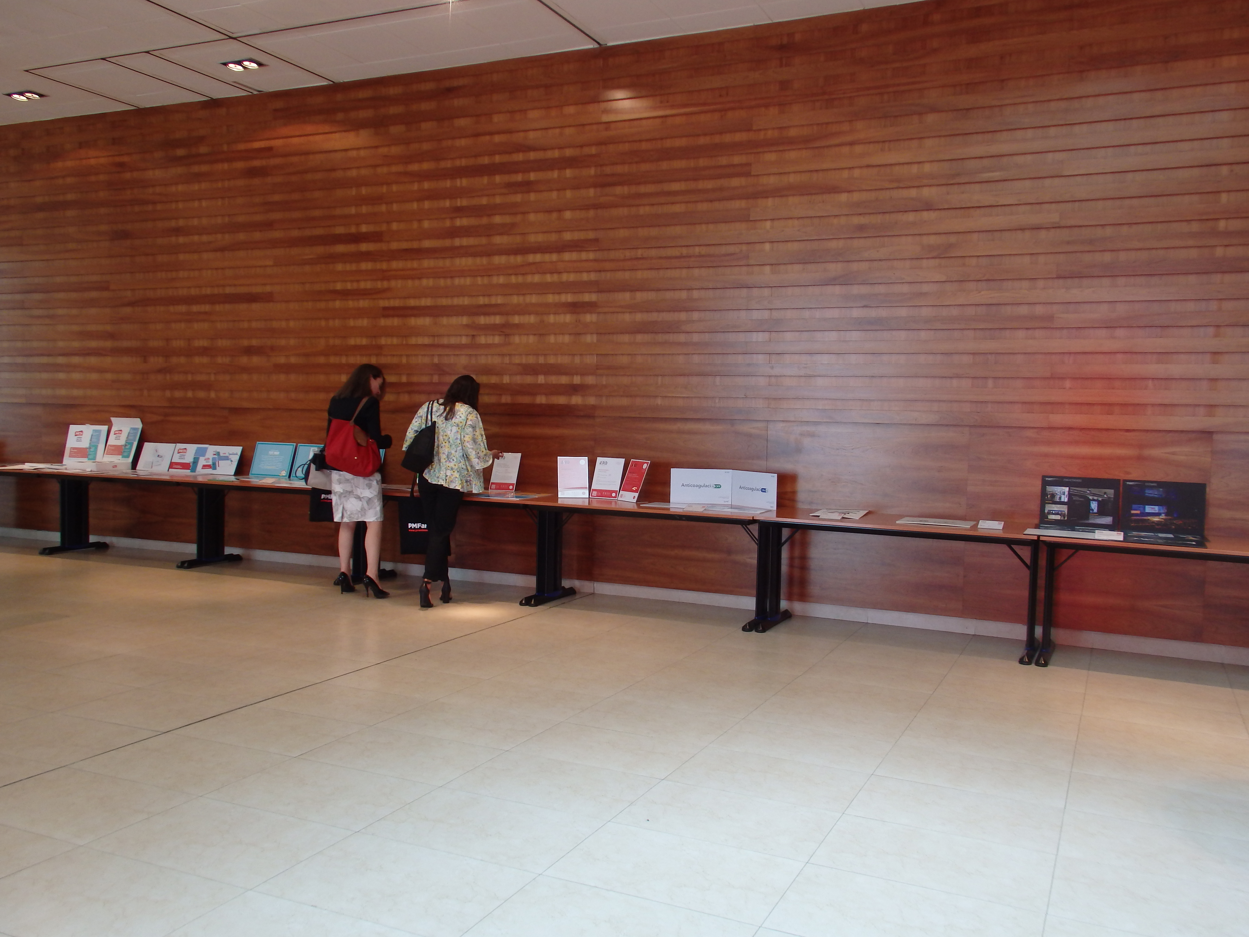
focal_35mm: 27
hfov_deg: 65.3
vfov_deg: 51.4
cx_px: 624
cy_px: 468
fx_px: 974
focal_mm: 5
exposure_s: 1/30
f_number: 3.2
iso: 200
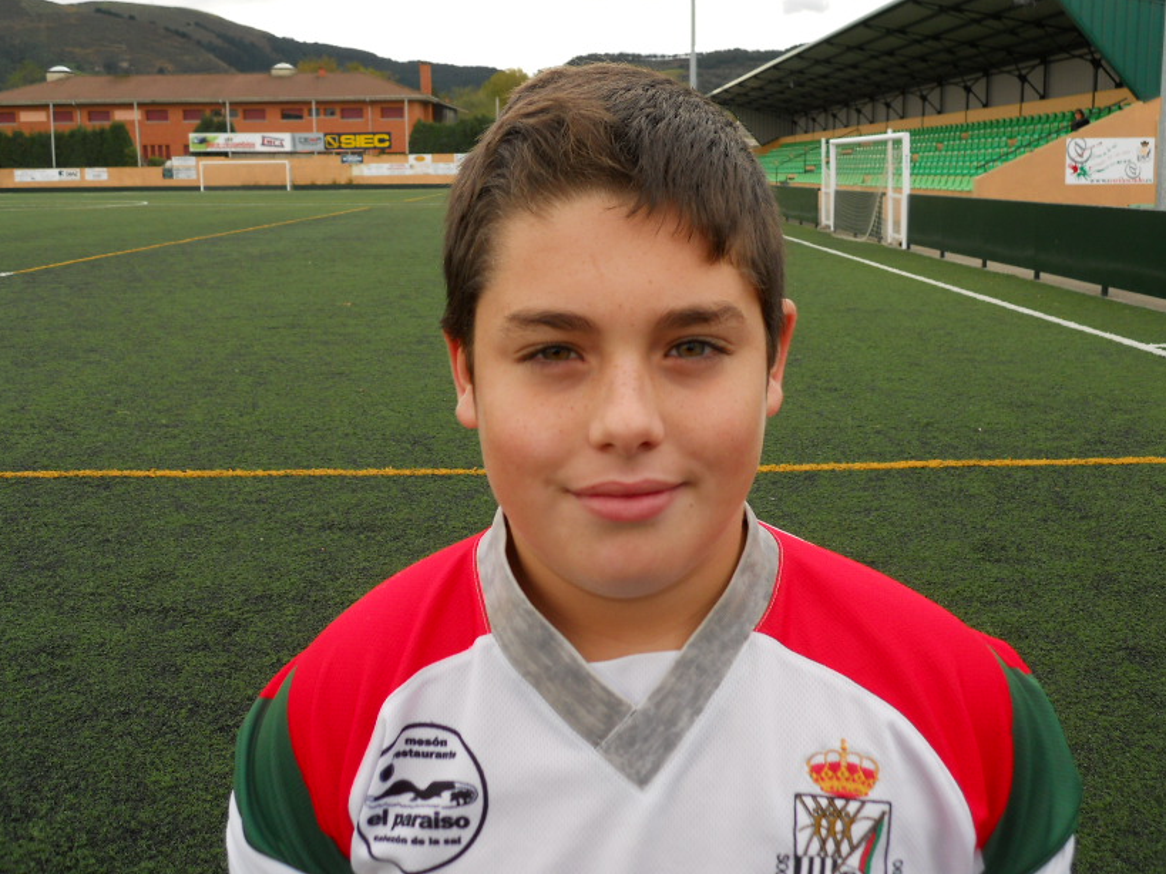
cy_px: 350
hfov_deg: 52.6
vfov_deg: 40.5
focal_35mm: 35
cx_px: 582
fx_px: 1179
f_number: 2.7
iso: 80
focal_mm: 5
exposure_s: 1/100
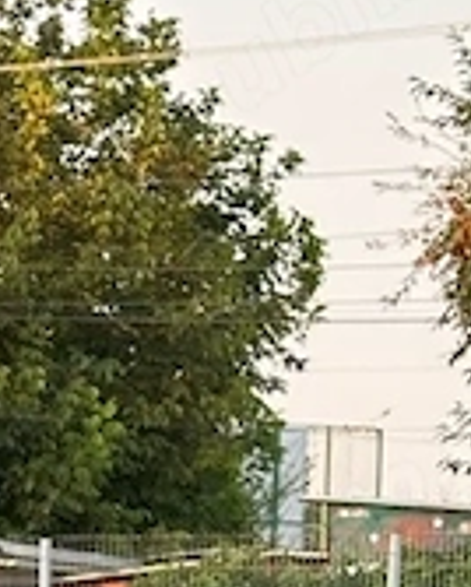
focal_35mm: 224
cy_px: 1160
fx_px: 3896
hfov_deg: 6.6
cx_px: -569
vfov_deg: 8.2
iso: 64
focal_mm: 6.86
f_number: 1.78
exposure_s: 1/284
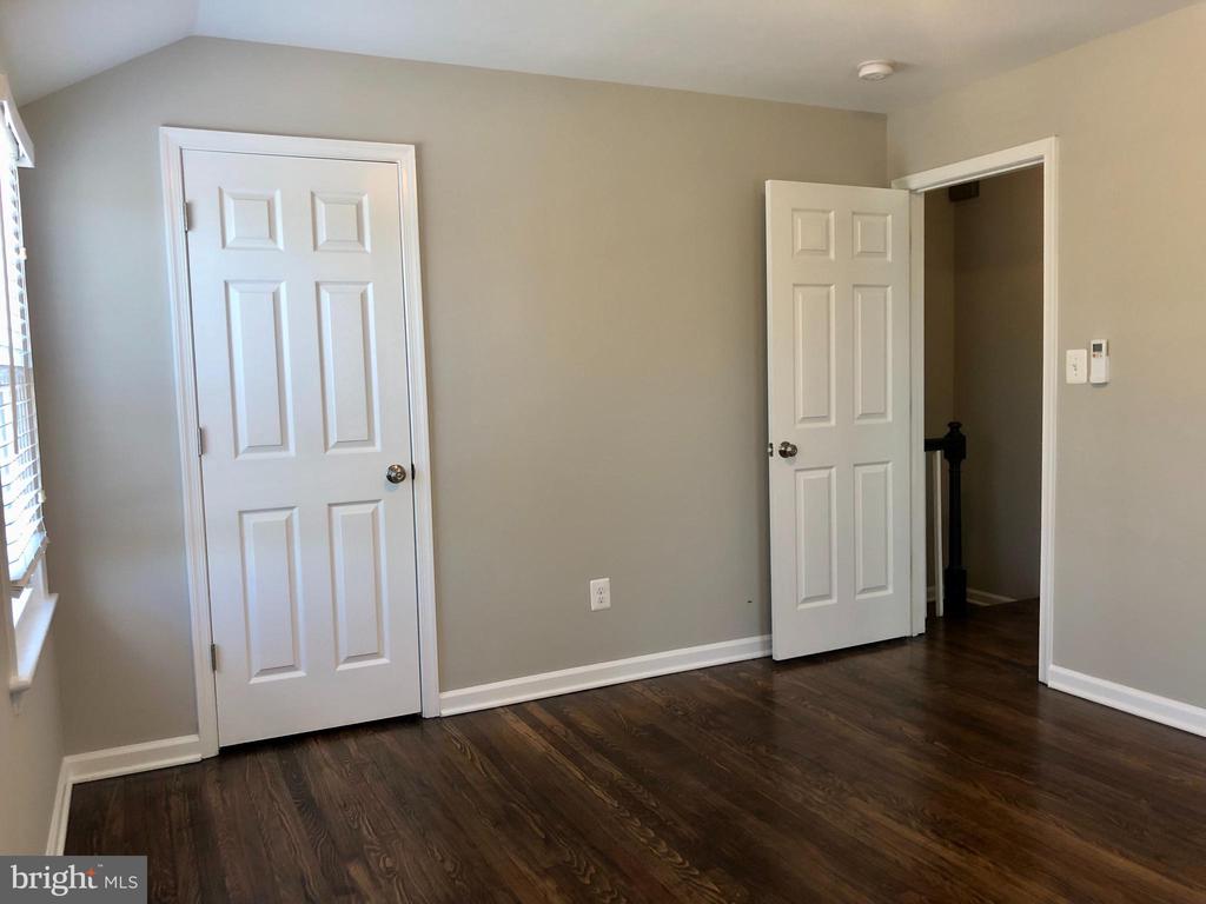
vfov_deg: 49.7
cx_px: 603
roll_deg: +0.8
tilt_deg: -3.2
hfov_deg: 63.4
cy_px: 452
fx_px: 976
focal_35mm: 28
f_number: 1.8
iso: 32
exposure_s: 1/30
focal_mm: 4
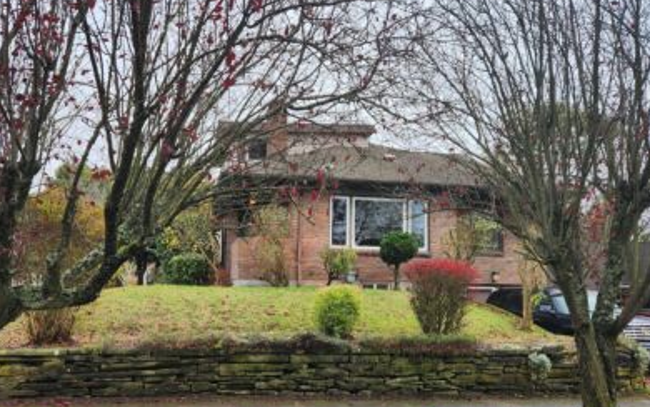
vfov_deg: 49.2
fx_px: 443
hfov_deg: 72.5
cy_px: 225
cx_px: 328
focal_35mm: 25
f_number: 1.8
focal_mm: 5.4
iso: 20
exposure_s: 1/400
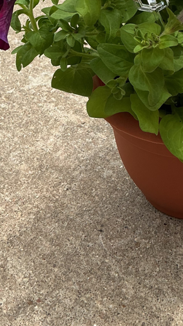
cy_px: 22
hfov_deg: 15.9
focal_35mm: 75
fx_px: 648
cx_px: 162
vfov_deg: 27.1
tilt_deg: -33.6
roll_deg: +2.4
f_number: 1.8
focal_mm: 3
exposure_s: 1/1984
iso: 25
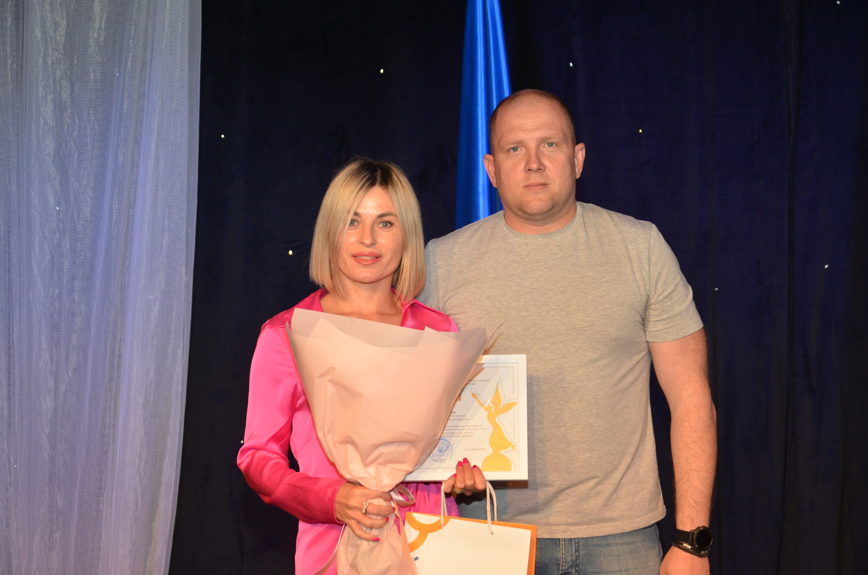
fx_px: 1732
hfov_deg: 28.1
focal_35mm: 72
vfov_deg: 18.8
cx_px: 434
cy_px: 288
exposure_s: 1/250
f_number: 4.8
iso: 1000
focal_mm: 48
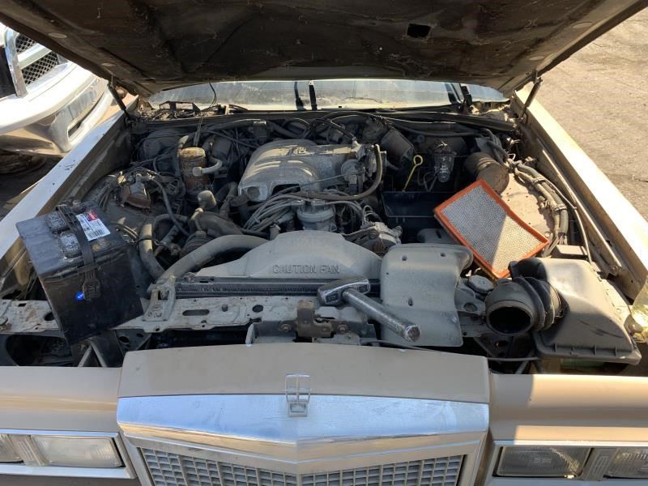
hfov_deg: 67.3
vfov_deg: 53.1
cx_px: 324
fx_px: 487
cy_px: 243
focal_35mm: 26
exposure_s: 1/209
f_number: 1.8
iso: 25
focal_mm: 4.25
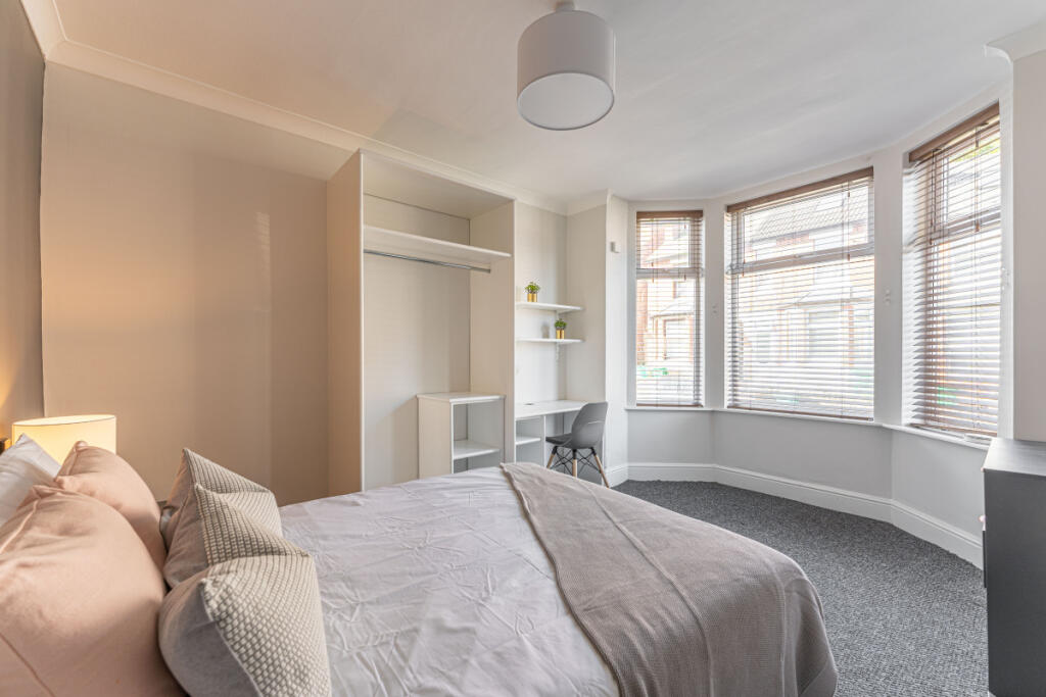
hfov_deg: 104.2
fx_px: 407
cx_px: 523
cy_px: 348
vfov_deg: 81.2
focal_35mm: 14
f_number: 5
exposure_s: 1/30
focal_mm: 14
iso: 100
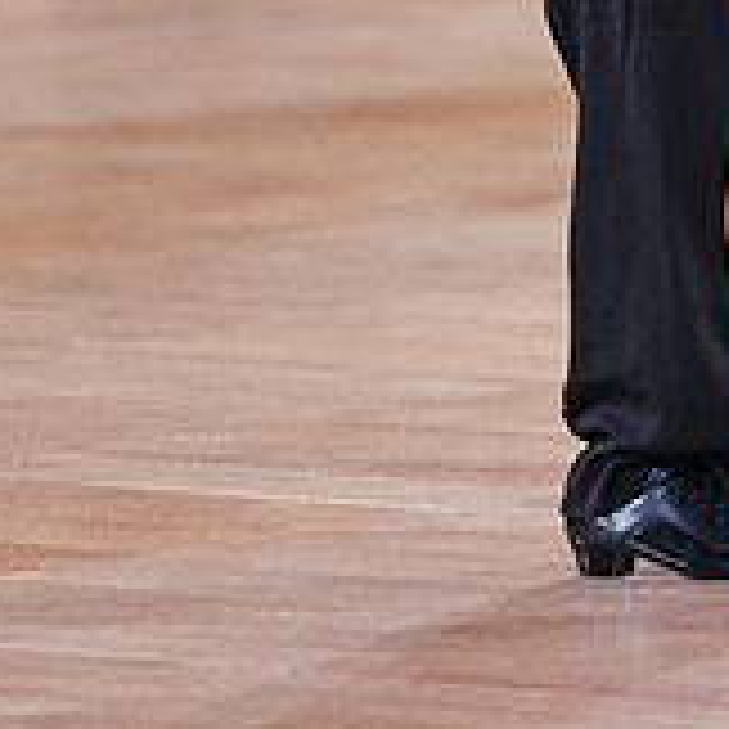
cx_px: 772
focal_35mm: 527
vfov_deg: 3.3
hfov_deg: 3.3
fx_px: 12556
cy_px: -171
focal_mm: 173
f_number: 2.8
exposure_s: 1/400
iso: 2000
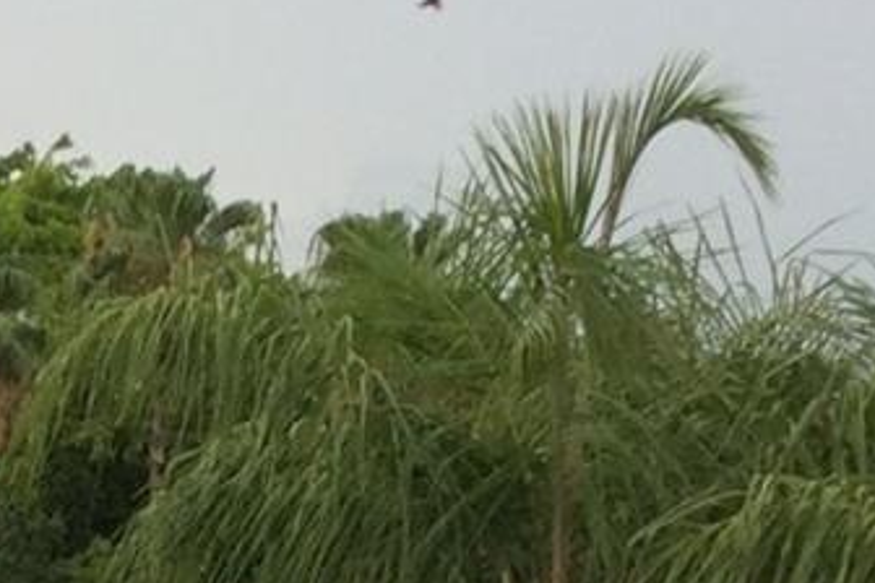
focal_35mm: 158
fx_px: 3840
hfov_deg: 12.6
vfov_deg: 8.4
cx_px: -240
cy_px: 1038
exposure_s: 1/124
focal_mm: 3.3
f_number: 2.4
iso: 32
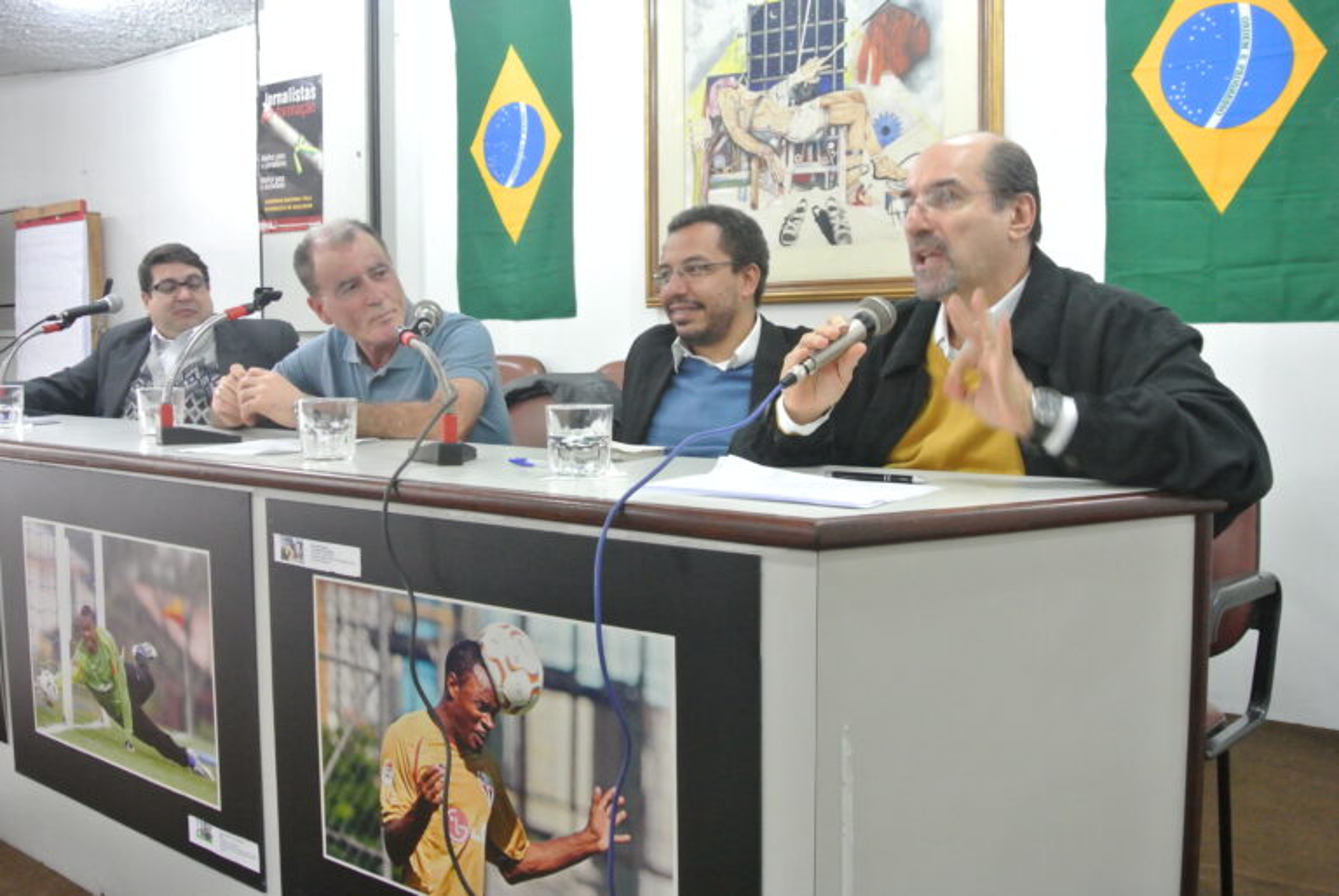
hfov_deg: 61.9
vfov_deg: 43.7
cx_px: 670
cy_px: 448
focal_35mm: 30
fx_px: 1117
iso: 1600
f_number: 4
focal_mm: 11.4
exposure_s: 1/25
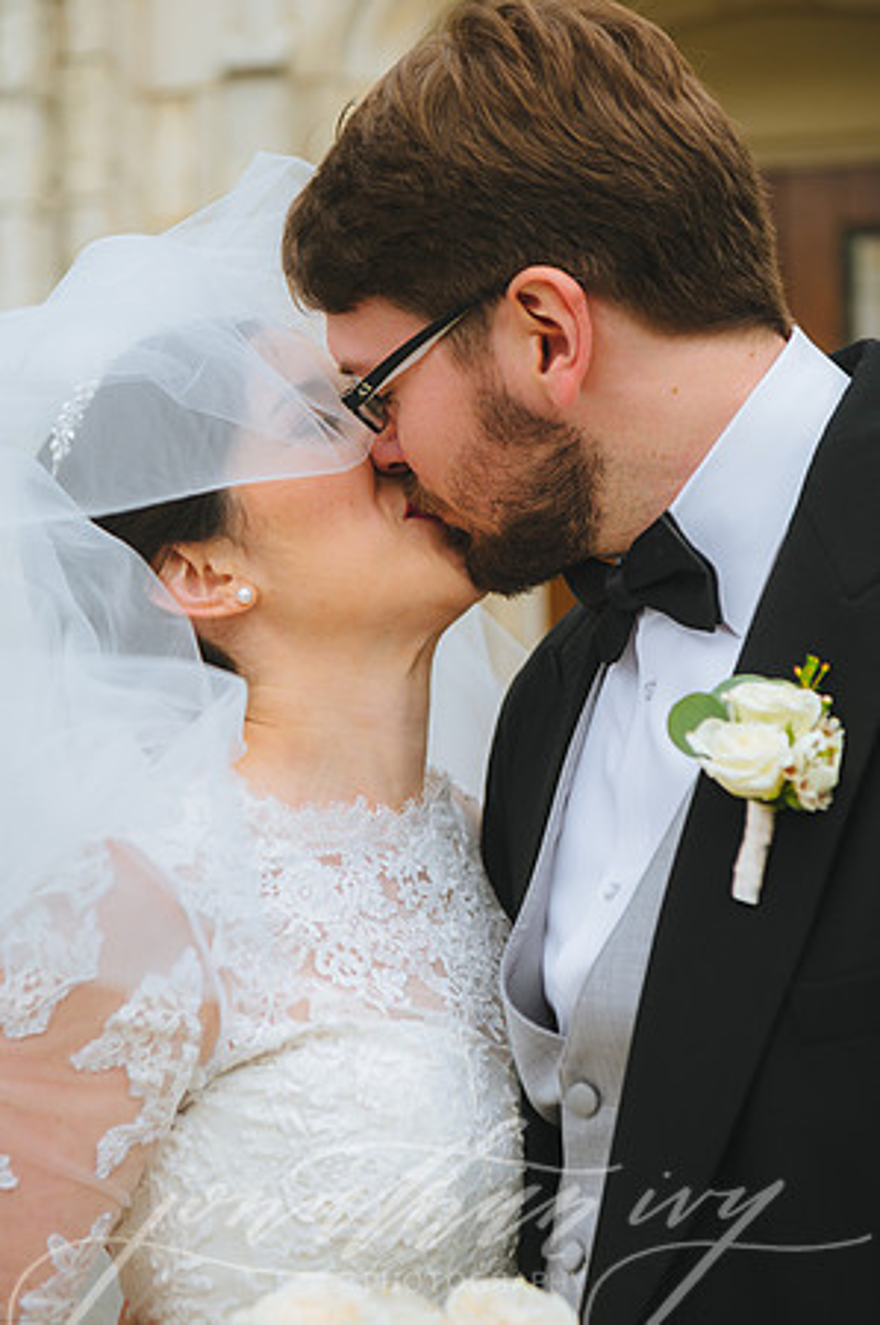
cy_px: 662
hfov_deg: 20.9
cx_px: 440
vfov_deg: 31.0
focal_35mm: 65
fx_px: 2389
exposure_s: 1/1000
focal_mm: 65
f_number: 4
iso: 250
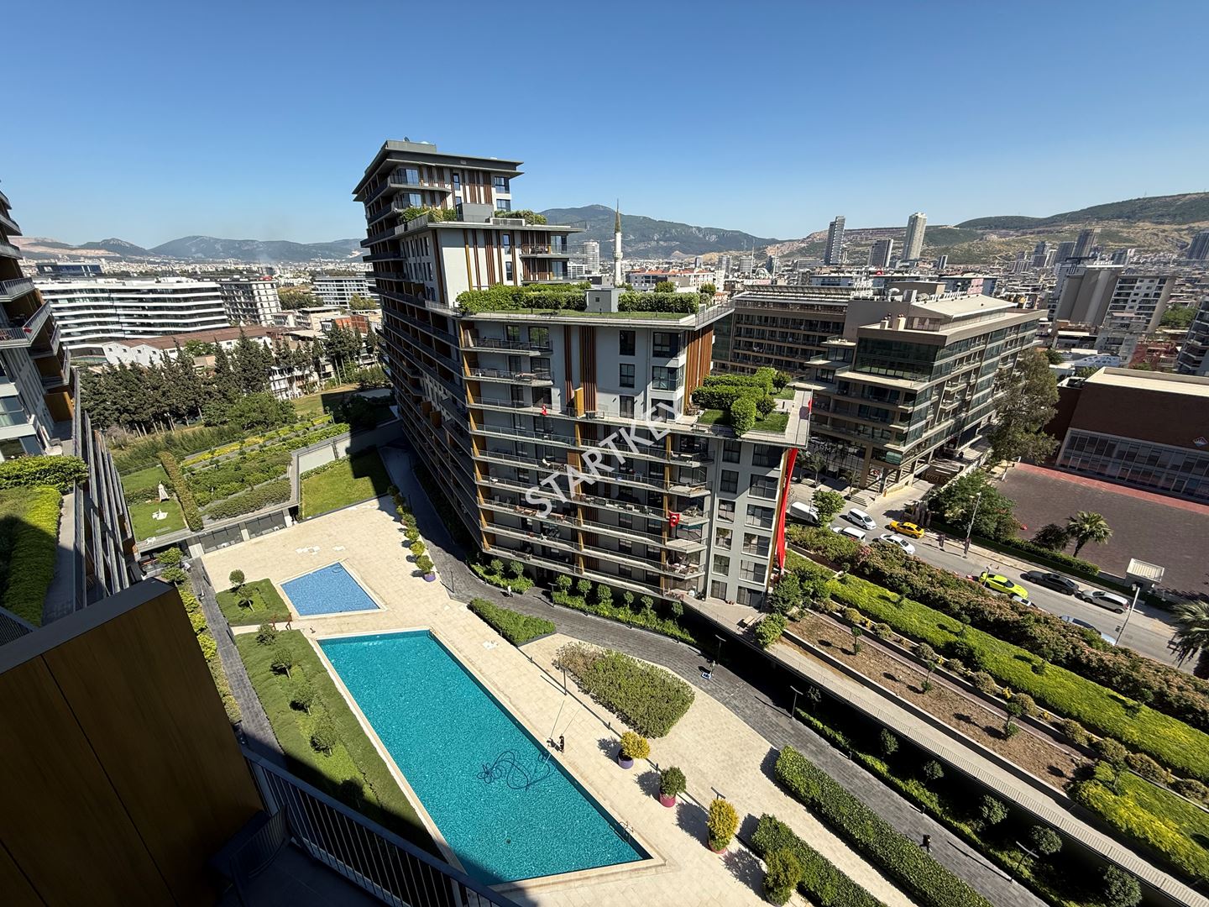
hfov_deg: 102.1
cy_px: 454
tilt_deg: -20.8
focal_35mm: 14
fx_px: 489
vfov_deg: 85.7
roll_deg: +0.3
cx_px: 604
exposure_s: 1/1189
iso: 50
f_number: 2.2
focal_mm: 2.22
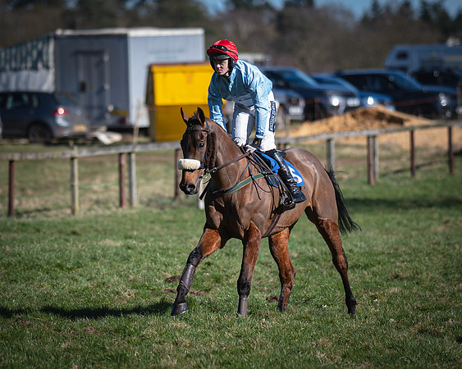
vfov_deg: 4.3
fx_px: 4920
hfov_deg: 5.4
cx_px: 215
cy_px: 196
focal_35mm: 360
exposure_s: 1/2500
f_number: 1.8
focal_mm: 135
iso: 50
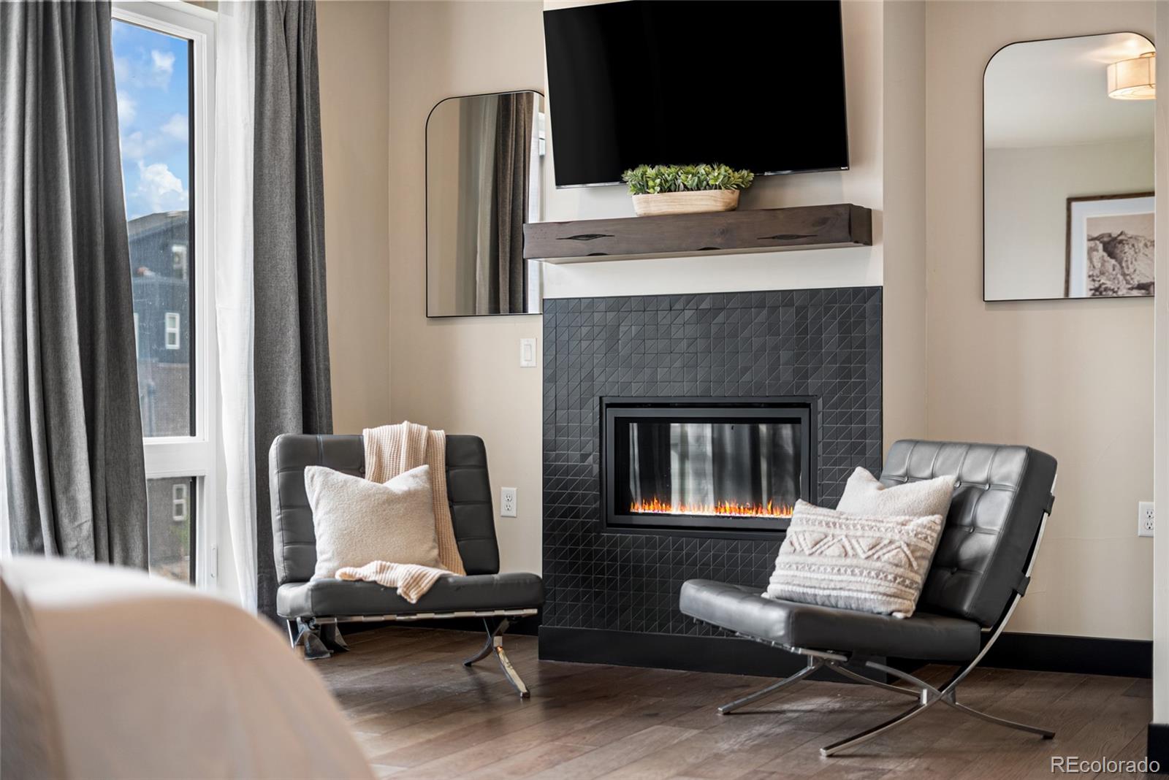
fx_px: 1624
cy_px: 390
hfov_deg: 39.6
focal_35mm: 50
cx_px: 584
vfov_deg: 27.0
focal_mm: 50
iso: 200
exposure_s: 1/100
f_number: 1.8
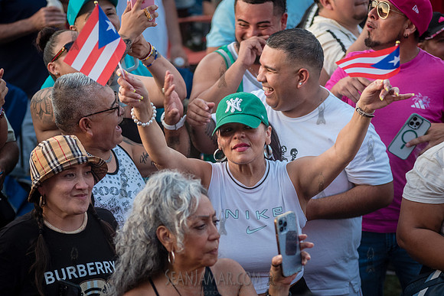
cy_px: 178
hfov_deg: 13.6
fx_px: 1859
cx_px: 212
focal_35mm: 151
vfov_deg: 9.1
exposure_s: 1/400
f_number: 4
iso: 1000
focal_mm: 125
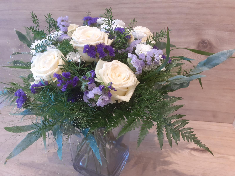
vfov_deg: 51.4
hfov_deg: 65.3
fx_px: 183
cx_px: 118
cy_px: 88
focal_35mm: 27
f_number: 1.9
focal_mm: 3.6
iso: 125
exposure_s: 1/50
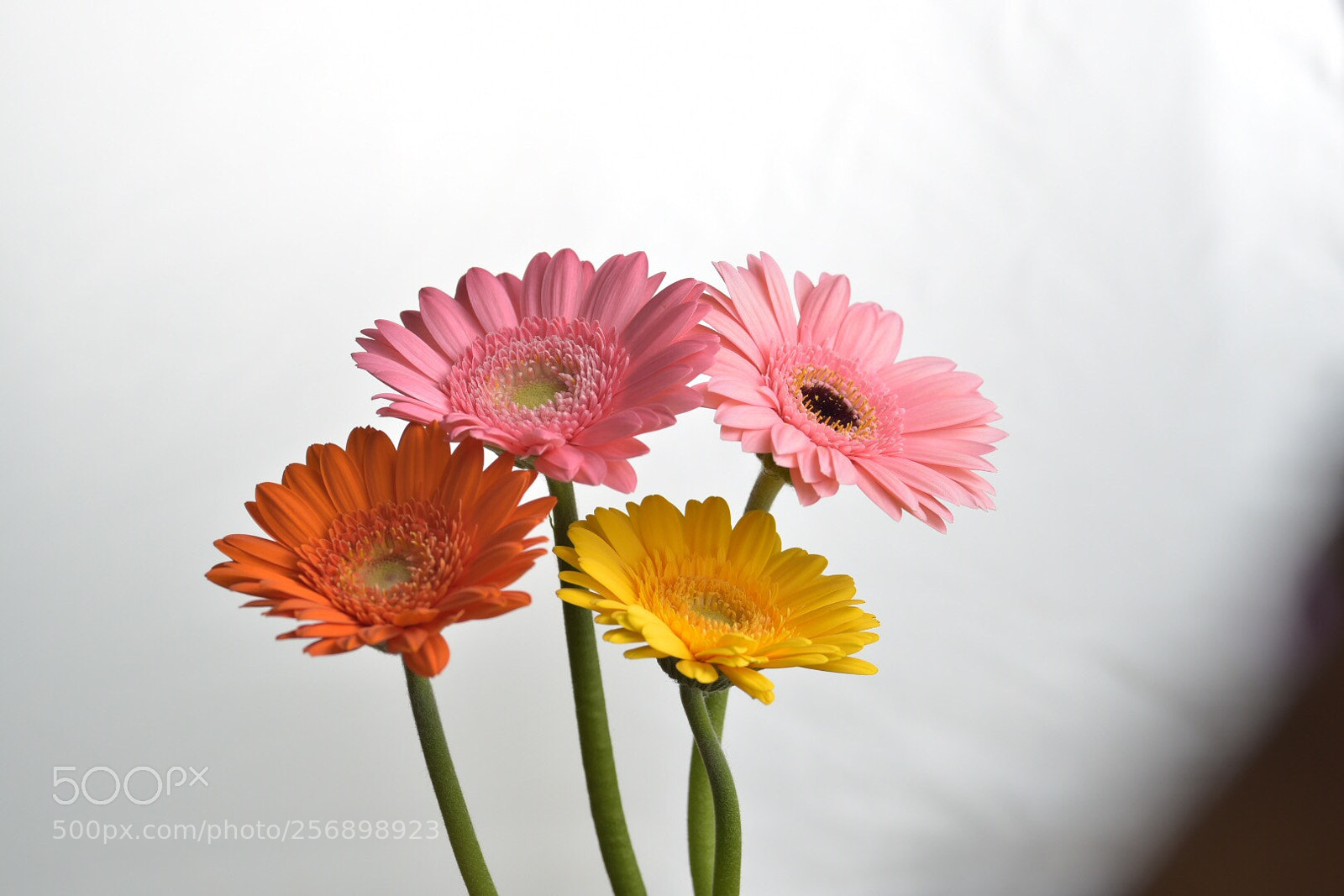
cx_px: 672
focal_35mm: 105
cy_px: 448
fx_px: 3920
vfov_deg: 13.0
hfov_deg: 19.5
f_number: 8
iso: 200
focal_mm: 105
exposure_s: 1/50
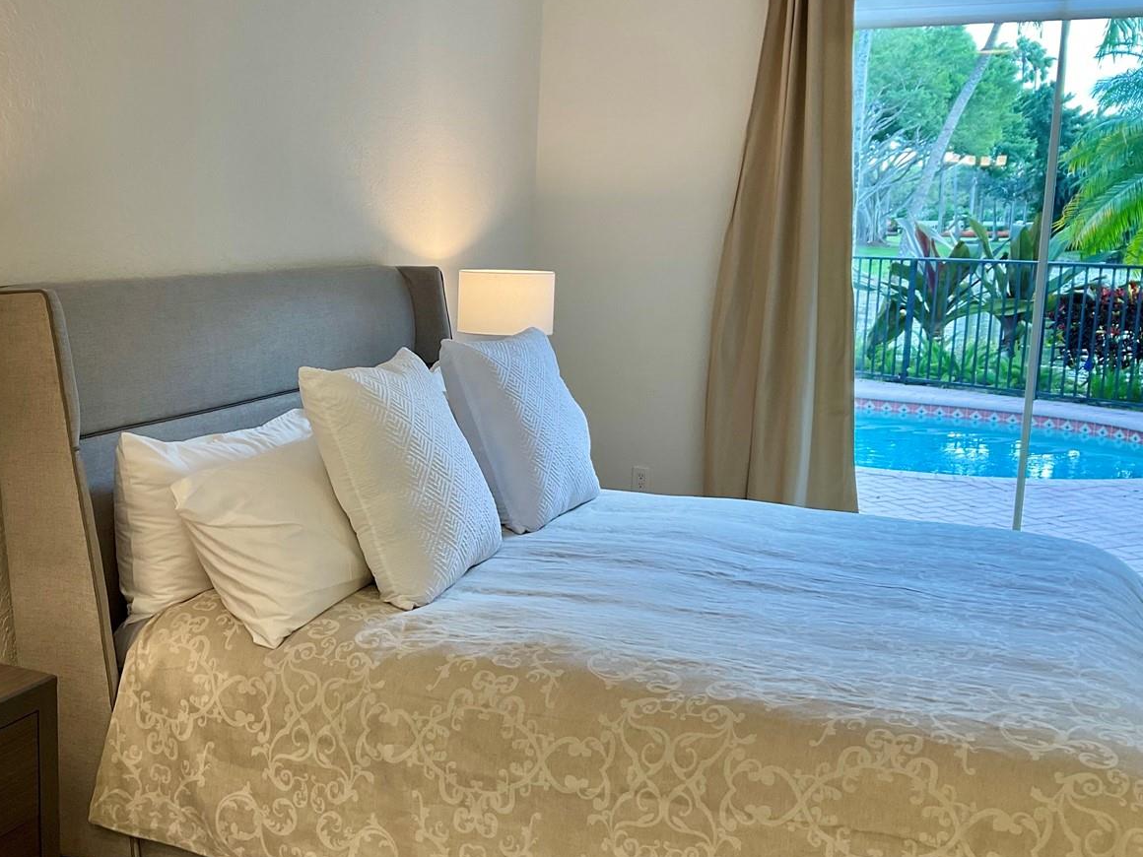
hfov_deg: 46.3
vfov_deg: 35.9
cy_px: 453
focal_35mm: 40
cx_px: 418
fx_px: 1321
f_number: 1.8
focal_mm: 3
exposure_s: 1/60
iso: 40
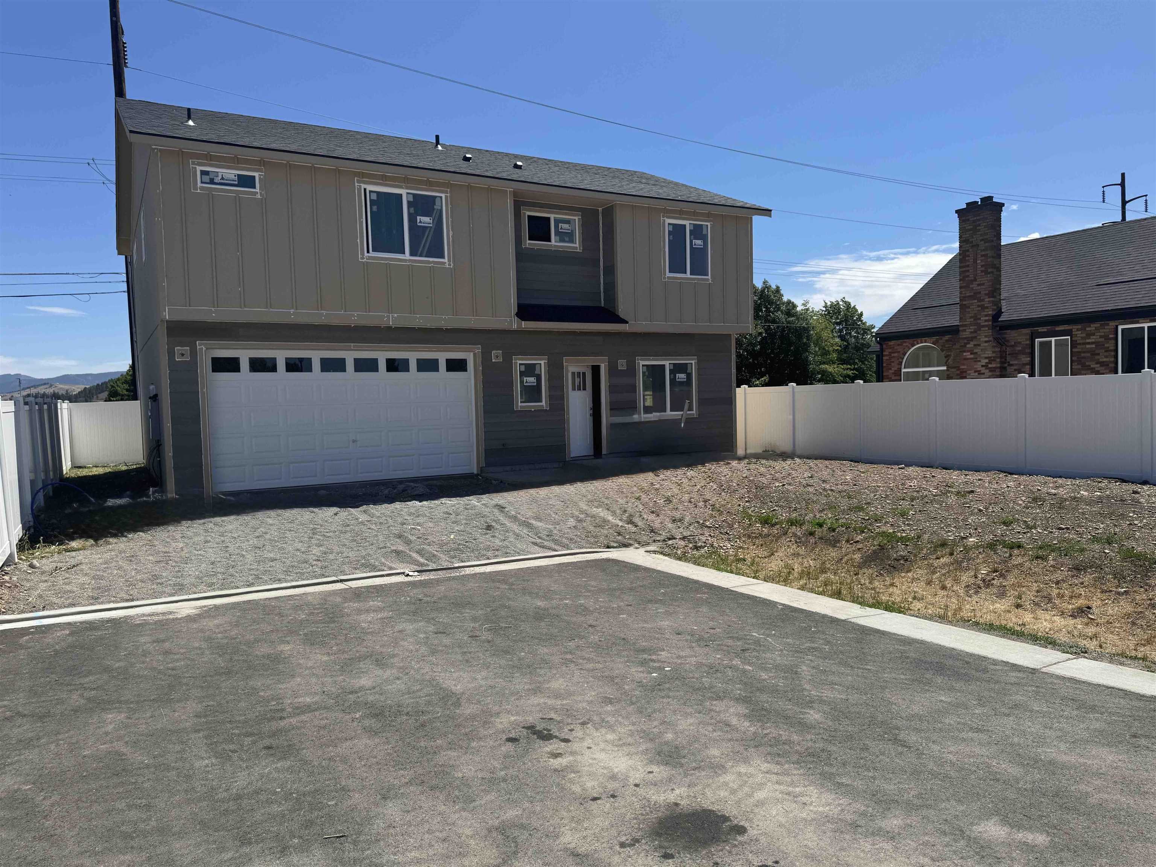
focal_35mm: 24
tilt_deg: -2.5
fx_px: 801
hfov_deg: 71.6
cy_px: 434
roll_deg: +1.1
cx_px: 578
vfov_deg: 56.8
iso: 80
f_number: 1.78
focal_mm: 6.76
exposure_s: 1/5814
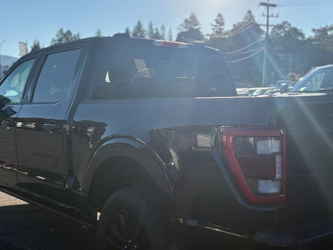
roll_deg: +0.6
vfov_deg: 31.5
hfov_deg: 41.1
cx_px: 194
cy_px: 111
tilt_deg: +0.0
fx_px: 443
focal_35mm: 46
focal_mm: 5.96
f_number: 1.6
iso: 50
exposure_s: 1/5348
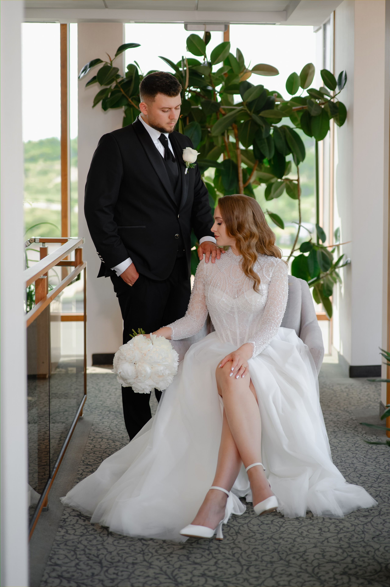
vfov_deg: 39.6
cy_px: 294
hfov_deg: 27.0
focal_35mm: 50
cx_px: 195
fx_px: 814
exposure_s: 1/800
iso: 250
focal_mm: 50
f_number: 1.8
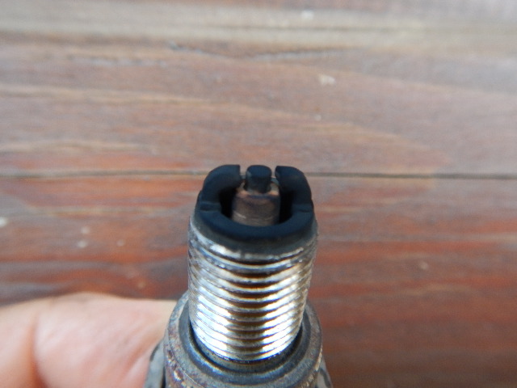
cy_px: 194
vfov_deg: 56.8
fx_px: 358
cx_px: 258
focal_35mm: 24
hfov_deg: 71.6
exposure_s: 1/30
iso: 140
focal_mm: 4.3
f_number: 2.8
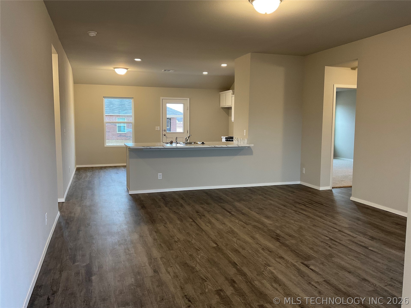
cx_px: 206
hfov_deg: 61.7
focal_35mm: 29
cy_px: 154
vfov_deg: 48.2
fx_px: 344
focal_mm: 3
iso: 64
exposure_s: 1/60
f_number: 1.8
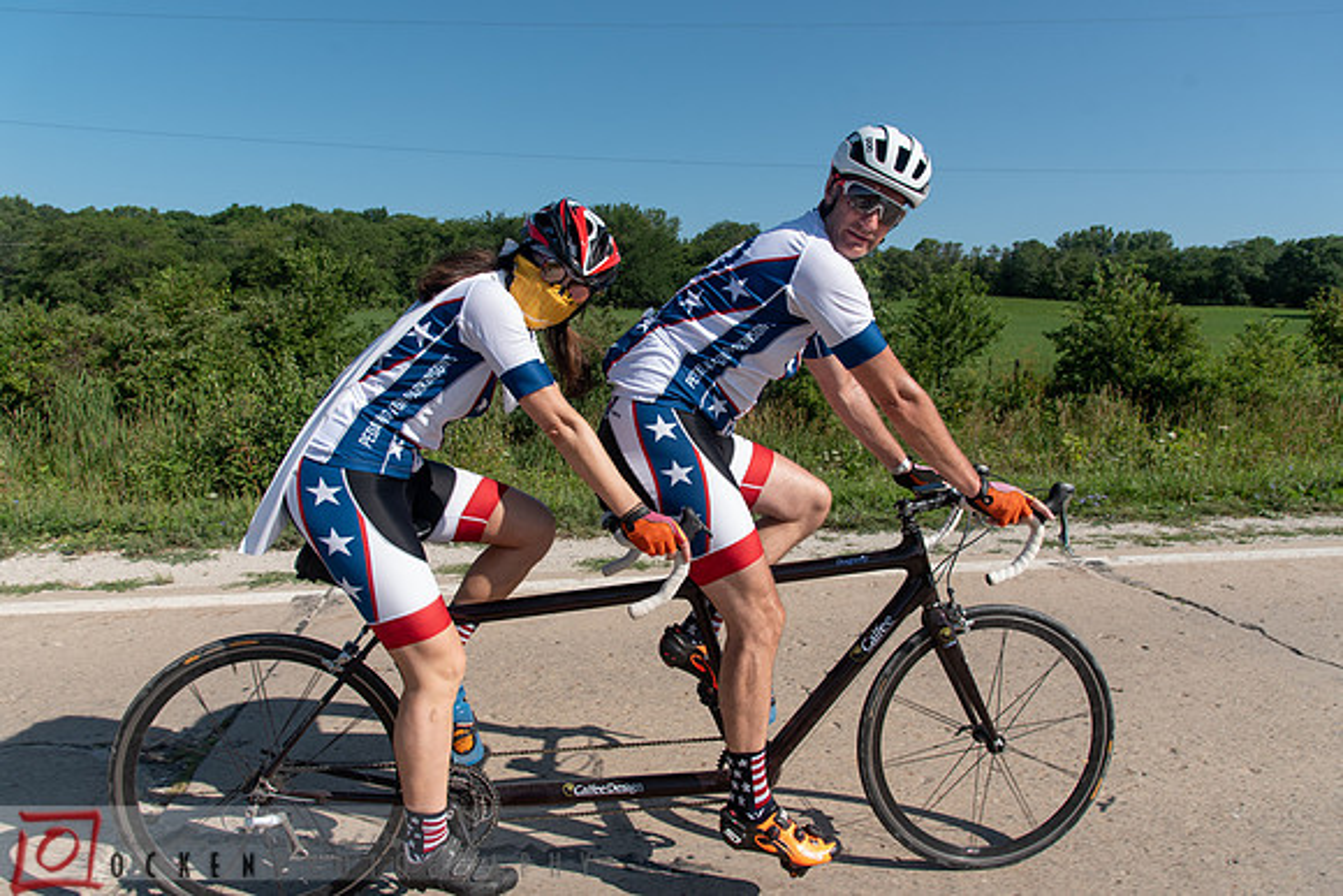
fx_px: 924
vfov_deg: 51.8
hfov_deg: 72.0
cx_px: 660
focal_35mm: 25
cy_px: 448
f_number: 6.3
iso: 200
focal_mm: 24
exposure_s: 1/640
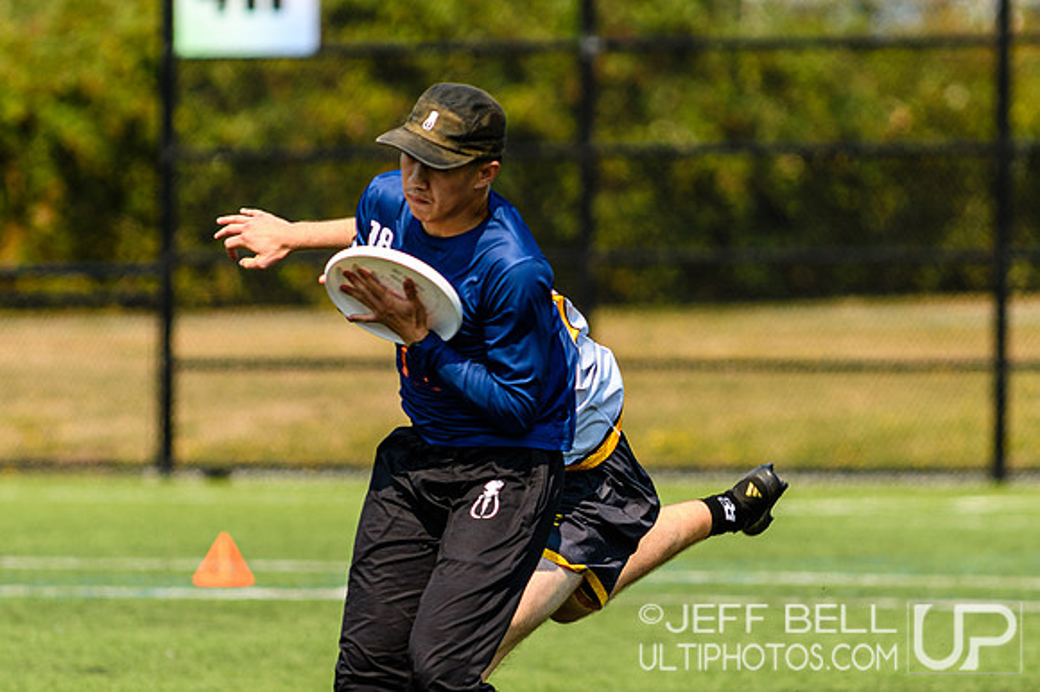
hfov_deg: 3.9
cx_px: 501
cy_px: 321
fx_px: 15243
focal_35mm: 528
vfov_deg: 2.6
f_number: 3.2
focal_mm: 200
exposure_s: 1/1000
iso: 100
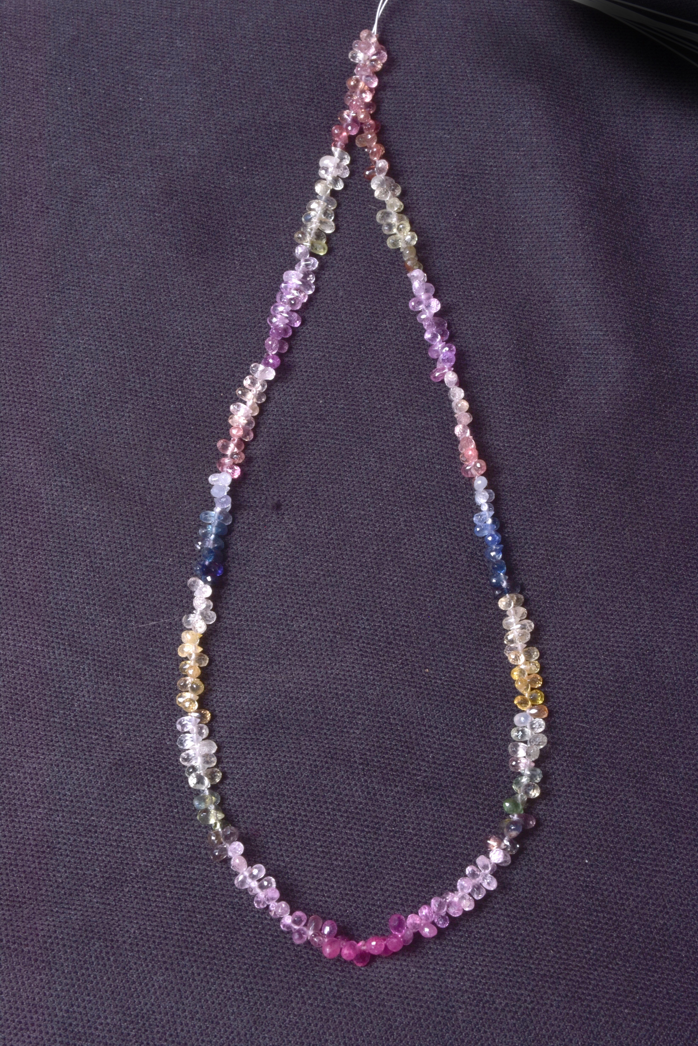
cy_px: 528
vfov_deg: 25.7
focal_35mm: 79
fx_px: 2297
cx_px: 348
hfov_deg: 17.3
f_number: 25
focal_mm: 52
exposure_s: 1/160
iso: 160
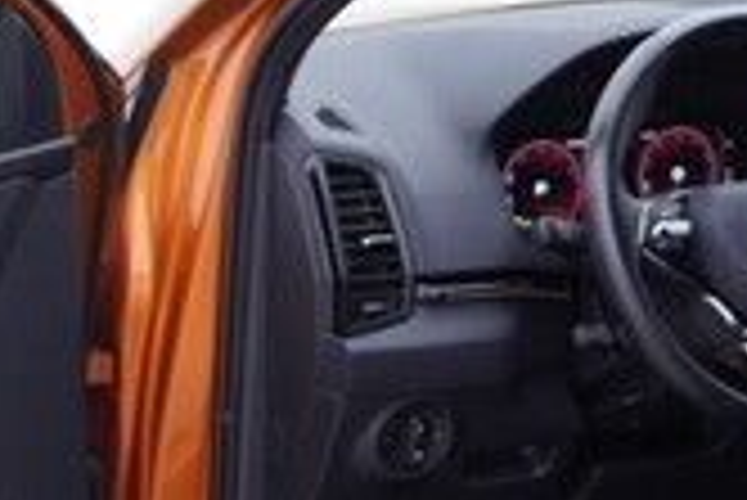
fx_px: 2471
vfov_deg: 11.4
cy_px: 552
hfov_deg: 17.2
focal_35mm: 119
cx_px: 256
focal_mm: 24
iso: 125
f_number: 3.2
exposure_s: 1/40
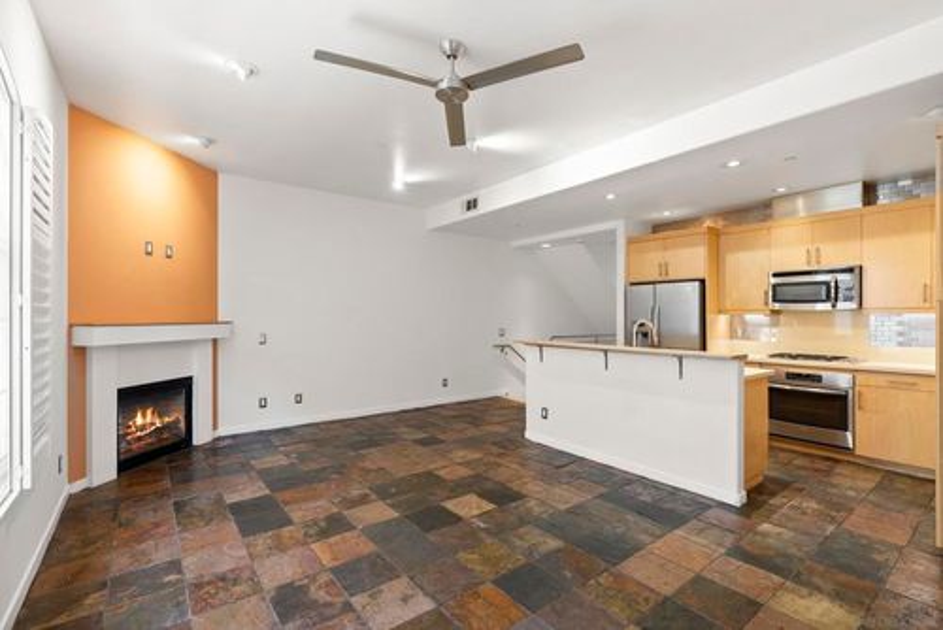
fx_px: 419
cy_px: 315
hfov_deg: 96.7
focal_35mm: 16
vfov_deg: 73.8
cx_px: 472
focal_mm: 16
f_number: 8
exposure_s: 1/5
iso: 500
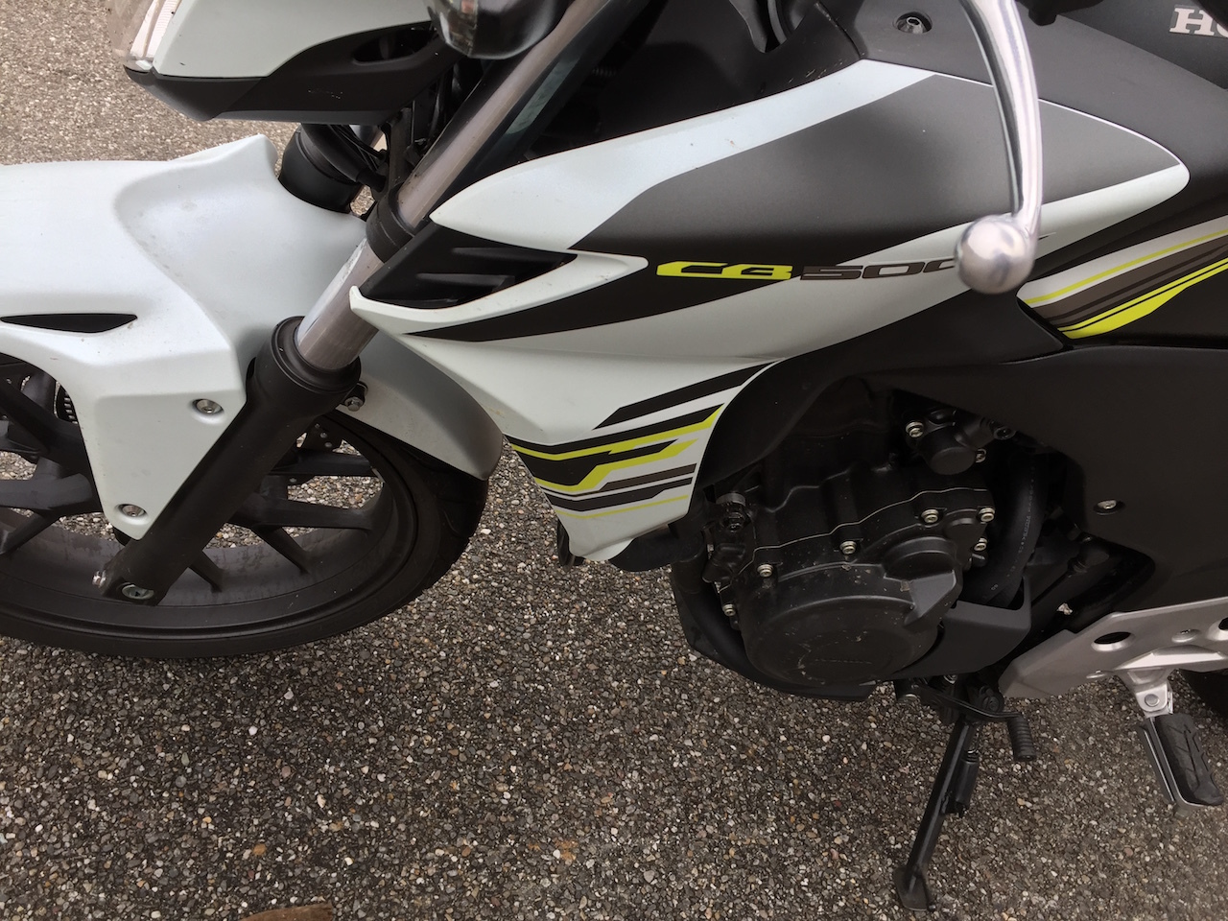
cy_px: 460
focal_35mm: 29
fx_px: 1029
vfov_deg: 48.2
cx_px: 614
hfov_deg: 61.7
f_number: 2.2
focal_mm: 4.15
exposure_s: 1/476
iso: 32
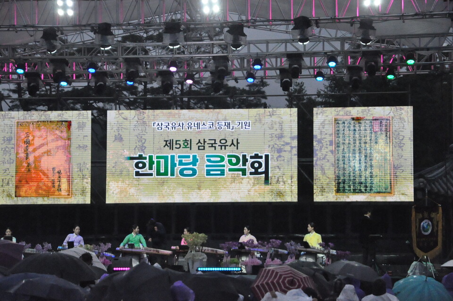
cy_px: 150
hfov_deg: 20.9
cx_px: 226
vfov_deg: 14.0
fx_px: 1226
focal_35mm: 98
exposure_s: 1/1250
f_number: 5.3
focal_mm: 65
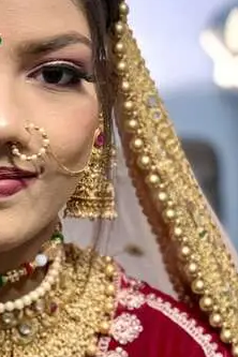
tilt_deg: -9.4
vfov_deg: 15.7
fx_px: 1289
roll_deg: -2.8
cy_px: 273
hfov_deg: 10.5
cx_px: 11
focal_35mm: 130
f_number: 2.4
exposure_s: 1/33
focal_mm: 6
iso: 320
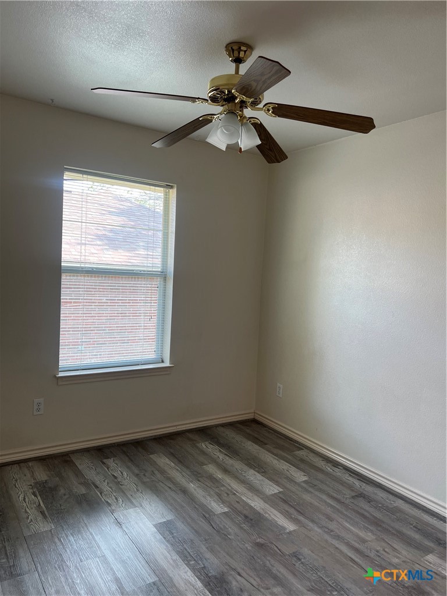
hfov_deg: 53.1
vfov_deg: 67.3
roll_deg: -2.6
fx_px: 448
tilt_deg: -3.1
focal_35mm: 26
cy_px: 298
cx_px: 224
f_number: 1.5
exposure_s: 1/120
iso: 100
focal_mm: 5.7
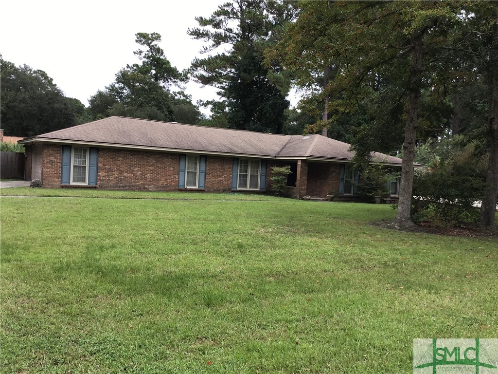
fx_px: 446
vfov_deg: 45.4
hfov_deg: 58.4
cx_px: 249
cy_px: 187
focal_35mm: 31
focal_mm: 3.3
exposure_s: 1/328
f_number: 2.4
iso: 25
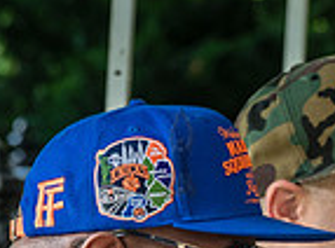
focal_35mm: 533
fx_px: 5137
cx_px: 277
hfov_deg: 3.7
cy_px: 386
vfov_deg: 2.8
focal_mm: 119
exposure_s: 1/250
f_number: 7.1
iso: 1250
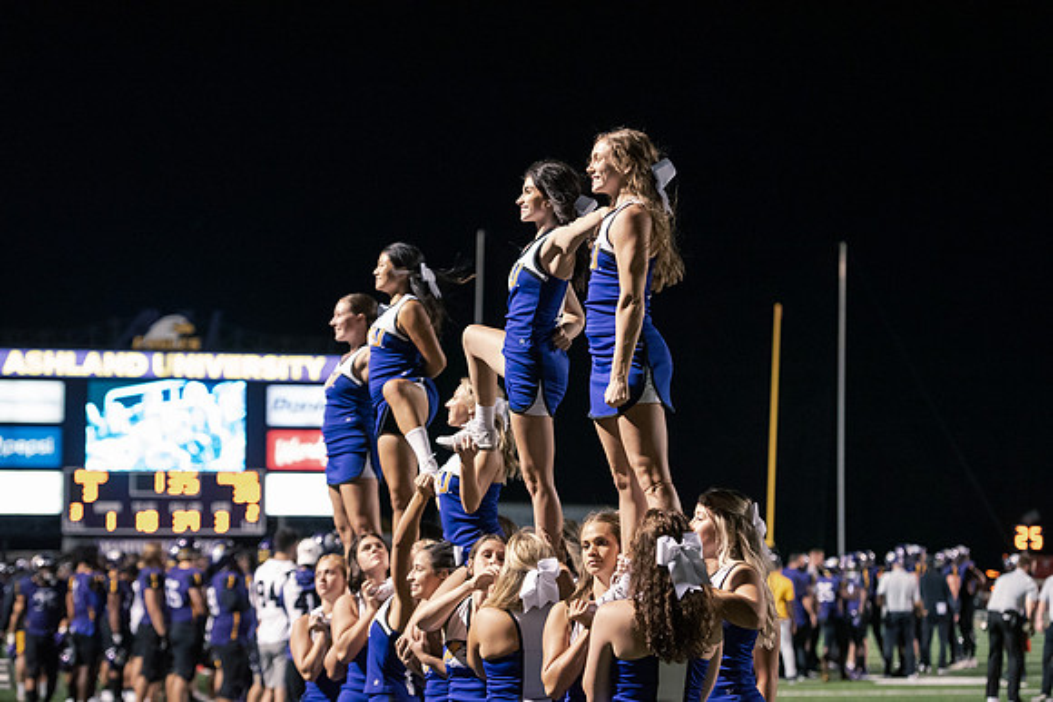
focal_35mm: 98
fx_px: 2867
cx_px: 526
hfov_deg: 20.8
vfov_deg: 14.0
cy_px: 351
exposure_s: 1/500
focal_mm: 98
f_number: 3.5
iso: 6400
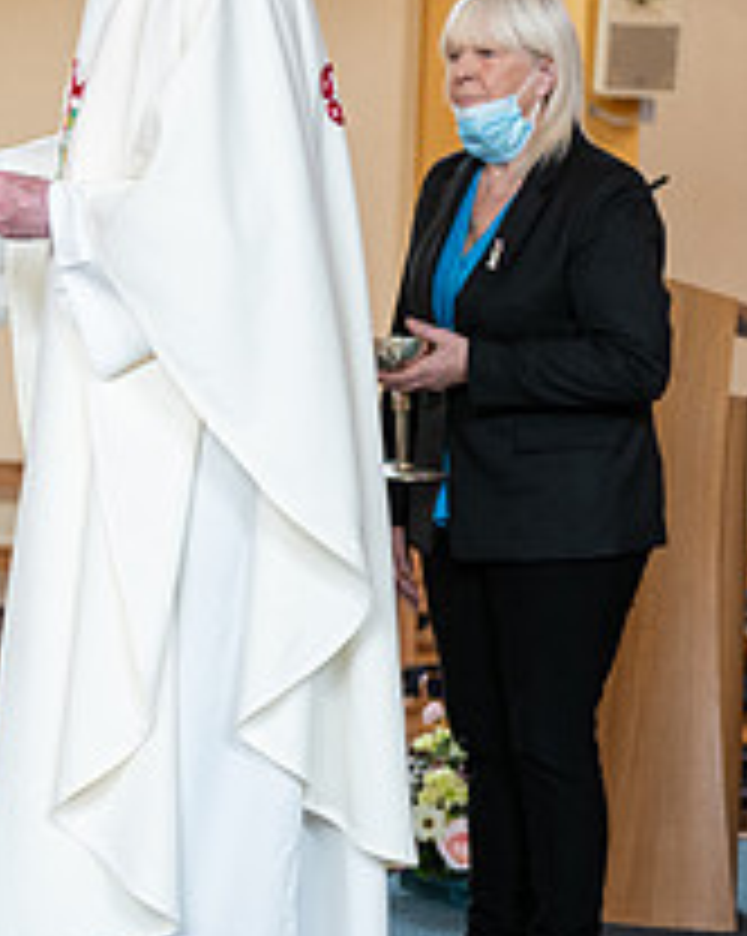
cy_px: 209
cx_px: -333
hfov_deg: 8.7
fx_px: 4788
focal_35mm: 173
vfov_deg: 11.1
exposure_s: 1/160
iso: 640
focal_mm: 66
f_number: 3.5
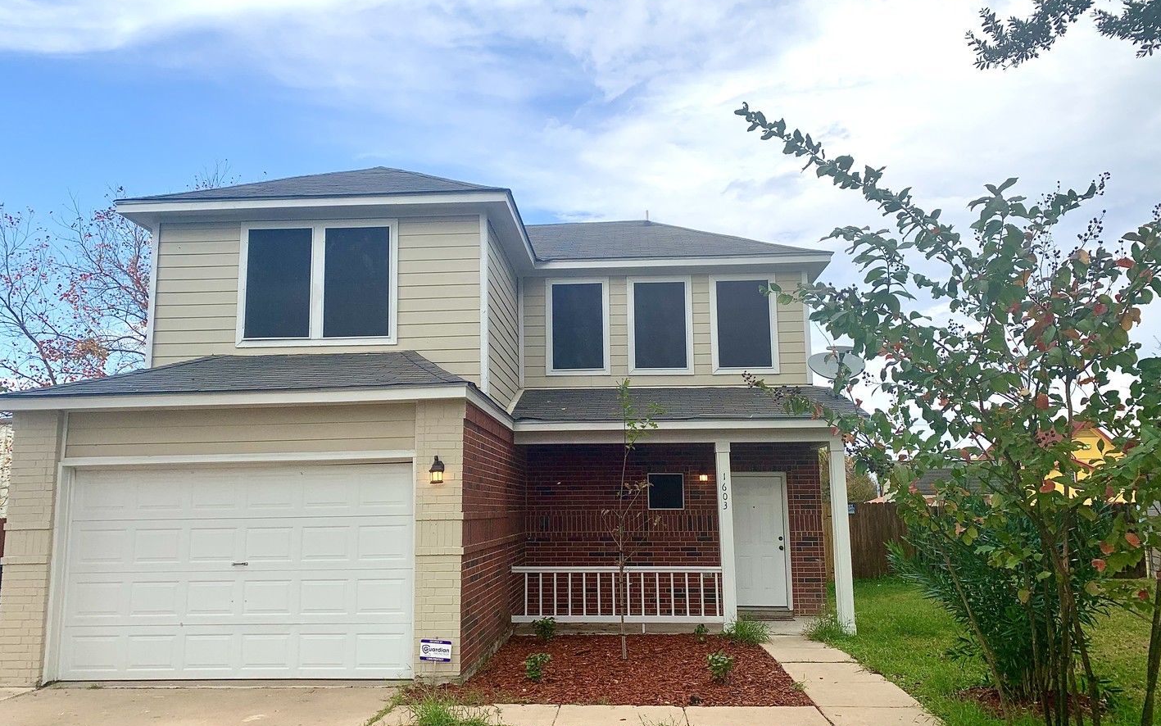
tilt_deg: +9.7
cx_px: 576
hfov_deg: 66.5
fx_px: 886
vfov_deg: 44.5
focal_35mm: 28
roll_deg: -0.3
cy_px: 379
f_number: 1.8
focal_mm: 4.25
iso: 25
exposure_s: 1/1406
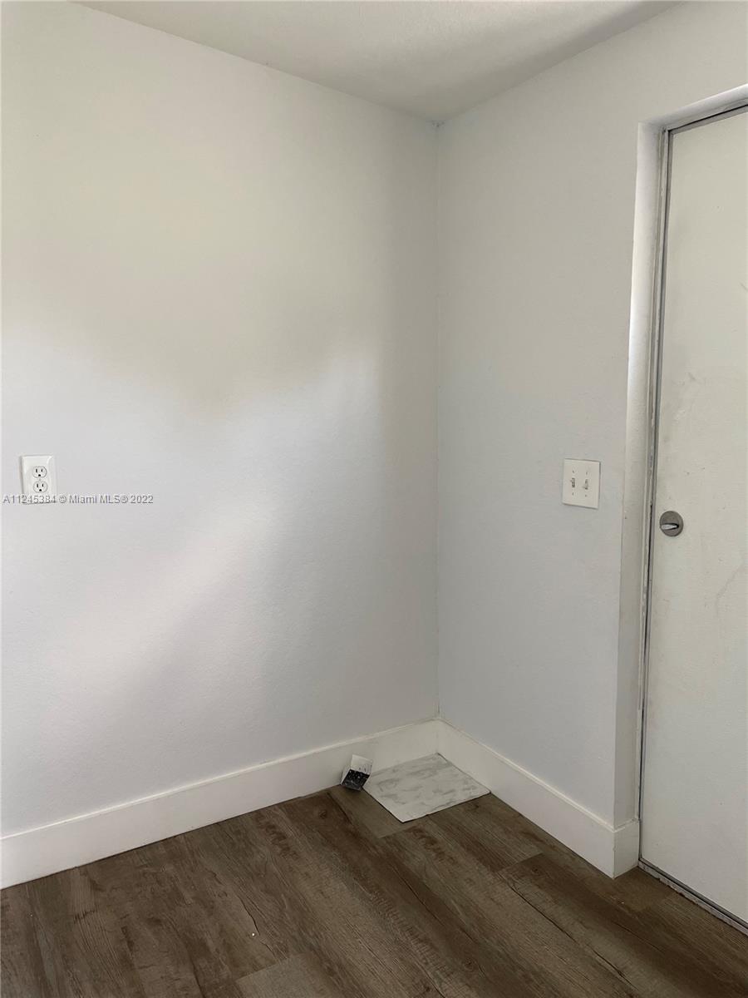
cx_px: 374
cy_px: 499
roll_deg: +0.9
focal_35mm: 26
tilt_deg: -7.4
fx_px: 749
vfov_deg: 67.3
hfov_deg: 53.1
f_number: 1.6
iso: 125
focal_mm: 5.1
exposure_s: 1/103
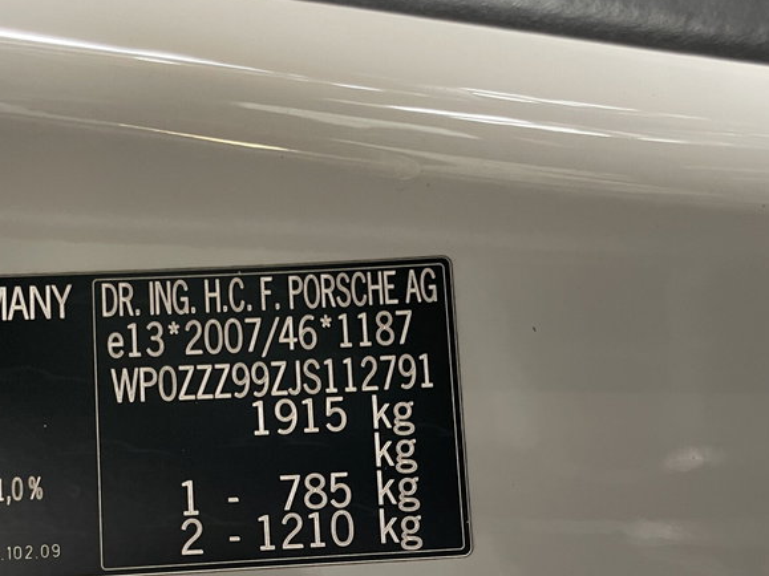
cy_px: 502
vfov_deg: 30.3
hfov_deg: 41.2
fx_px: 1022
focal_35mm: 46
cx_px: 351
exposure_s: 1/50
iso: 125
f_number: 1.6
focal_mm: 4.2
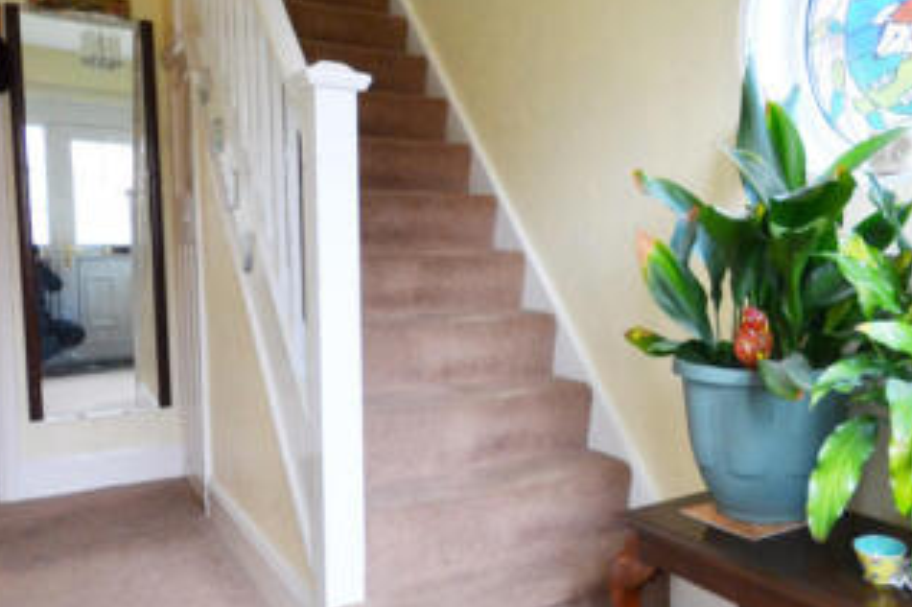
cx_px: 646
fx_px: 785
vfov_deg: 42.3
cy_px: 298
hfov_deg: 58.2
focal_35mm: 31
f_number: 4
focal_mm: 10
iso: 1100
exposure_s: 1/60
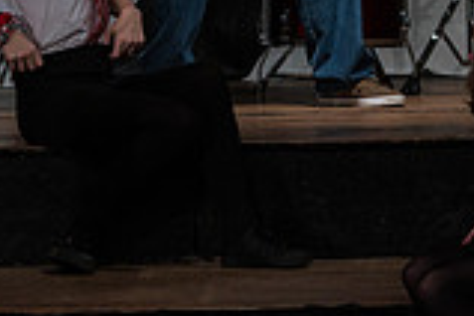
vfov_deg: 3.4
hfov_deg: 5.1
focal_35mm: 408
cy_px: -192
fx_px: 5372
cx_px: 295
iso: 1250
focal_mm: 112
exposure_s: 1/500
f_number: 4
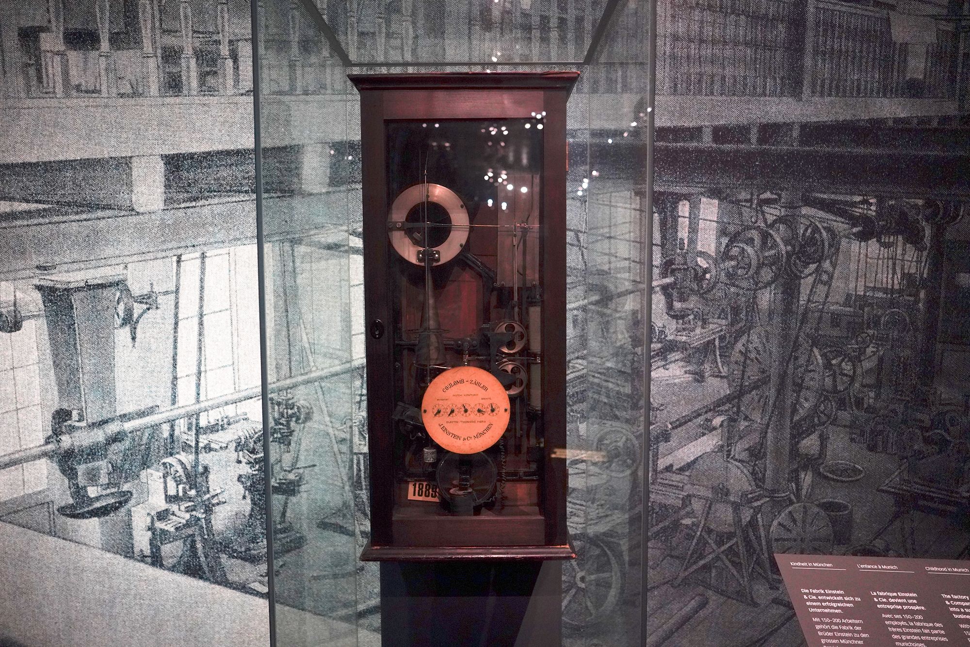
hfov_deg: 73.7
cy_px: 324
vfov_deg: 53.1
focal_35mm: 24
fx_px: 647
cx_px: 485
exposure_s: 1/80
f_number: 2.8
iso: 3200
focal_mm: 24
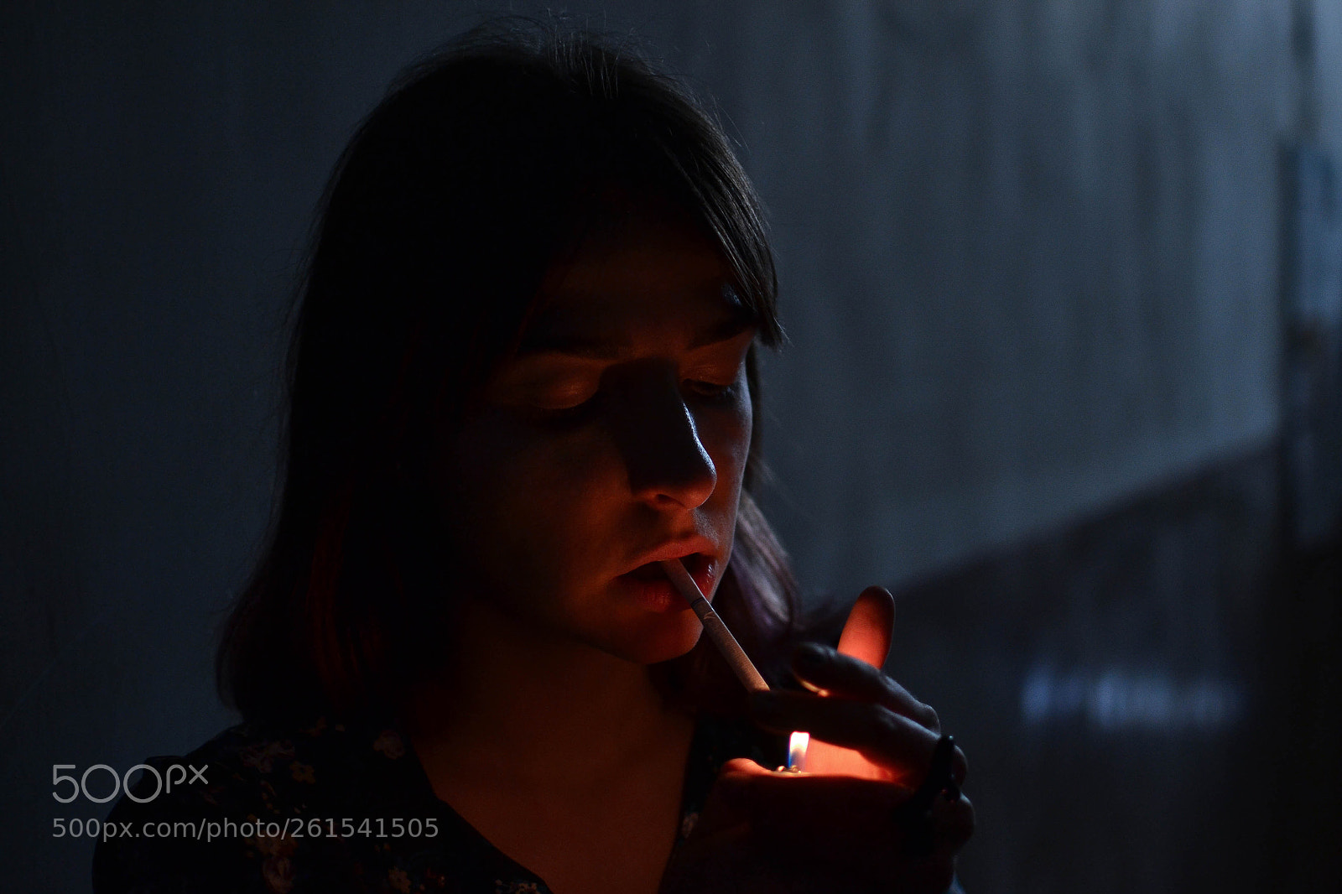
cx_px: 671
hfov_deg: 37.9
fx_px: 1957
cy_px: 447
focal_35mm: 52
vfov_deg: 25.7
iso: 400
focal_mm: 35
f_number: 1.8
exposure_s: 1/125
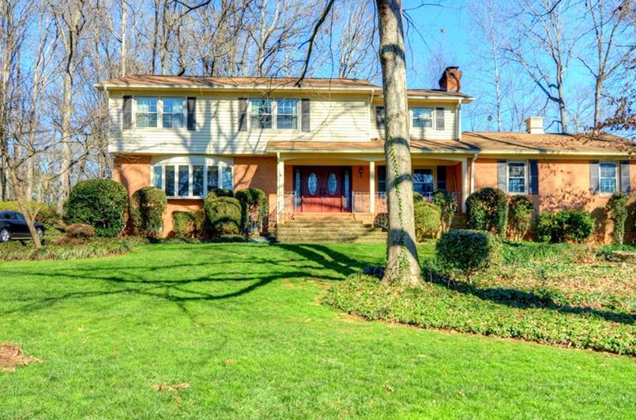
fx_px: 505
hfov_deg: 64.2
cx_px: 362
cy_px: 236
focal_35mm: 29
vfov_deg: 45.1
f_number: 8
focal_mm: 15
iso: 200
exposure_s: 1/400
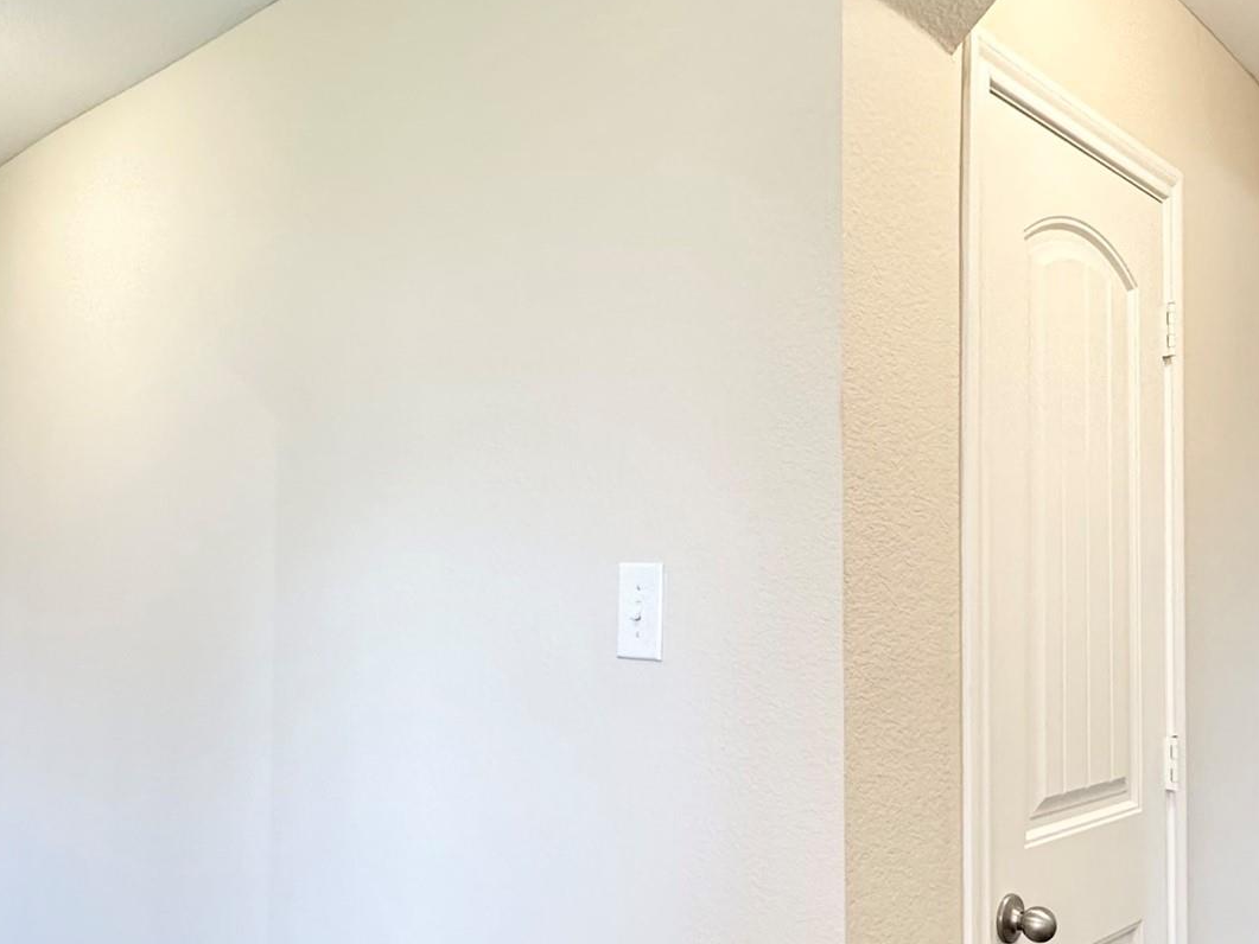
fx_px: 982
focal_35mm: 27
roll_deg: +1.7
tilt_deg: +1.1
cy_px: 649
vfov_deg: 50.2
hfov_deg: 65.2
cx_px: 672
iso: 250
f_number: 2.2
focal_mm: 2.22
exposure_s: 1/60
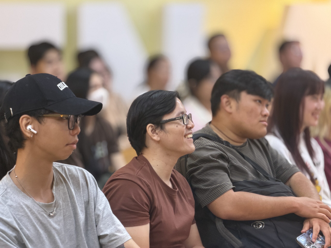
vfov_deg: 14.8
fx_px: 956
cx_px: 166
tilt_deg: -7.7
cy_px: 124
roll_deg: -0.1
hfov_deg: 19.6
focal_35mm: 100
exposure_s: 1/50
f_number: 2.8
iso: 400
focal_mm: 16.89
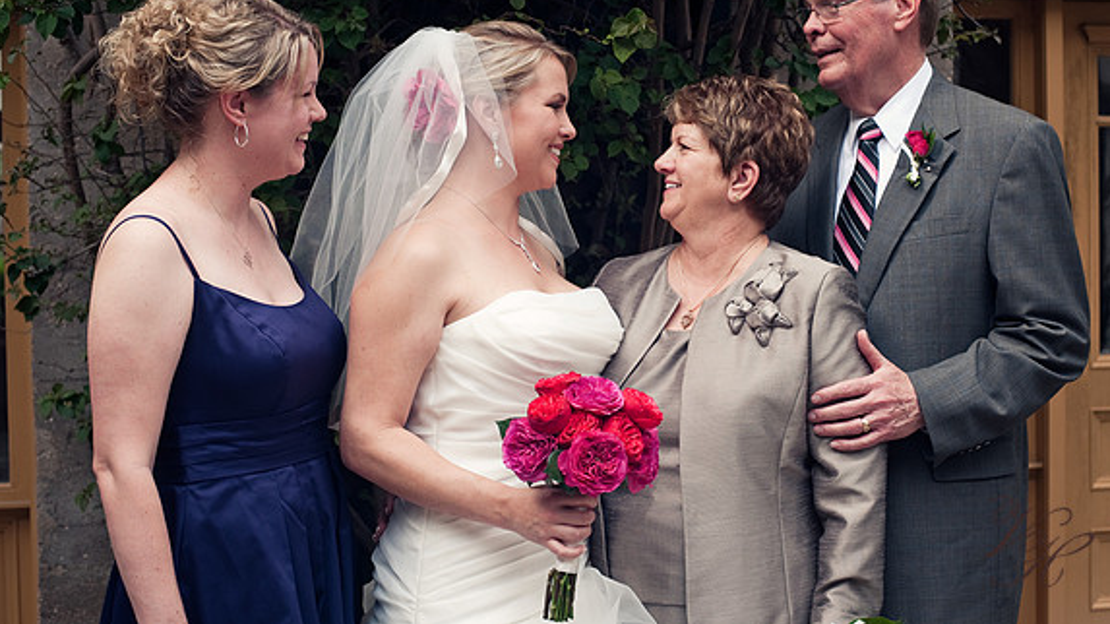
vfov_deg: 22.6
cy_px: 252
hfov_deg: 39.2
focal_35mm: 53
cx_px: 552
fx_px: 1560
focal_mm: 50
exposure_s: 1/250
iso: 400
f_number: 5.6
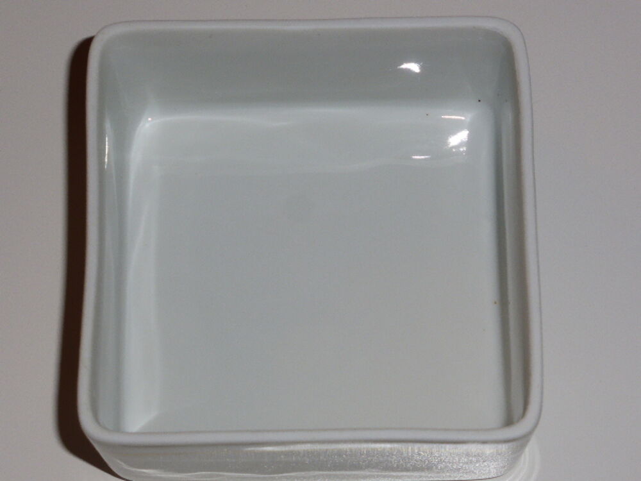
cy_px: 240
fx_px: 2055
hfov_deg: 17.7
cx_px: 320
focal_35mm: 111
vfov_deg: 13.3
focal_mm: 18.2
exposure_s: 1/60
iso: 100
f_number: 5.3
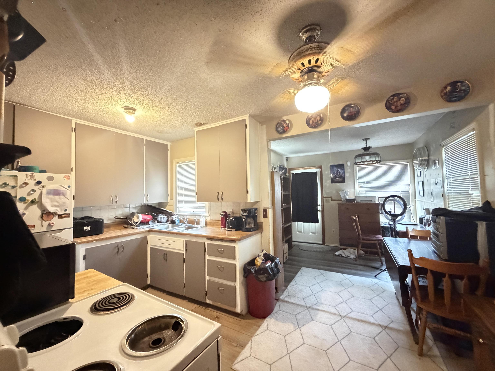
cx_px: 248
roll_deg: +1.6
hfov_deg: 102.1
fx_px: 200
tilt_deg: +3.0
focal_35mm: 14
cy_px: 186
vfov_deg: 85.7
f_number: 2.2
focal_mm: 2.22
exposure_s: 1/30
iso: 2000
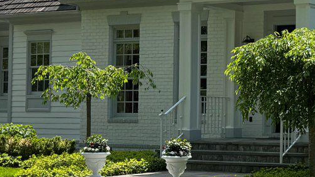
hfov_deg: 18.7
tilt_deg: +1.4
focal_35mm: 107
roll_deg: -0.4
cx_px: 398
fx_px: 894
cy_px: 92
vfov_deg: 11.3
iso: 80
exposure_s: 1/2833
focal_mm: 6.76
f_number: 1.78
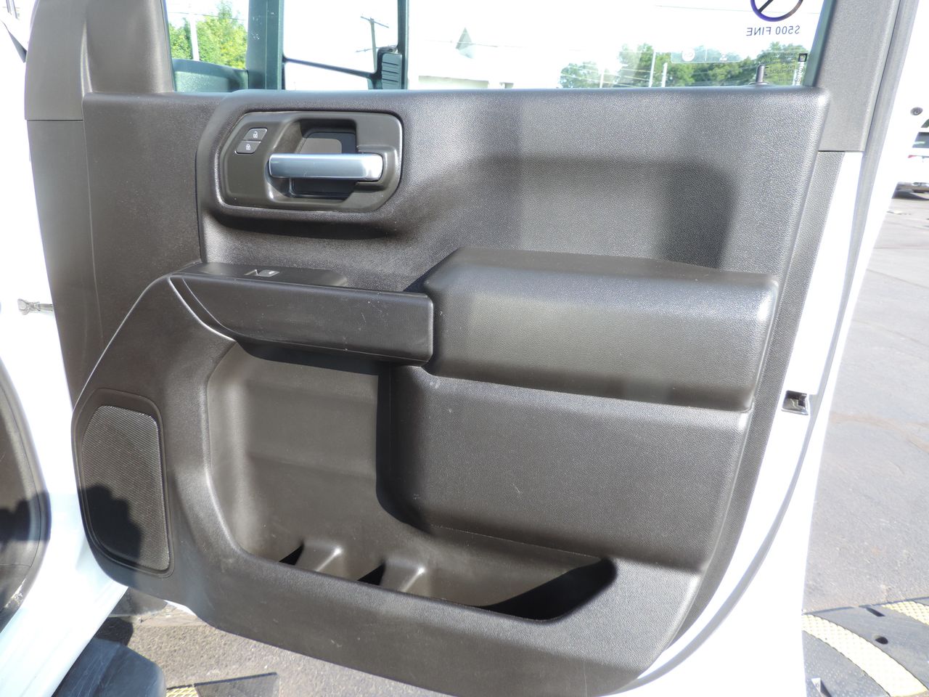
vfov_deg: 56.8
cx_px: 464
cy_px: 348
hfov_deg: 71.6
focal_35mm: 24
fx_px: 644
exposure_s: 1/160
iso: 80
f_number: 3
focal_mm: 4.3
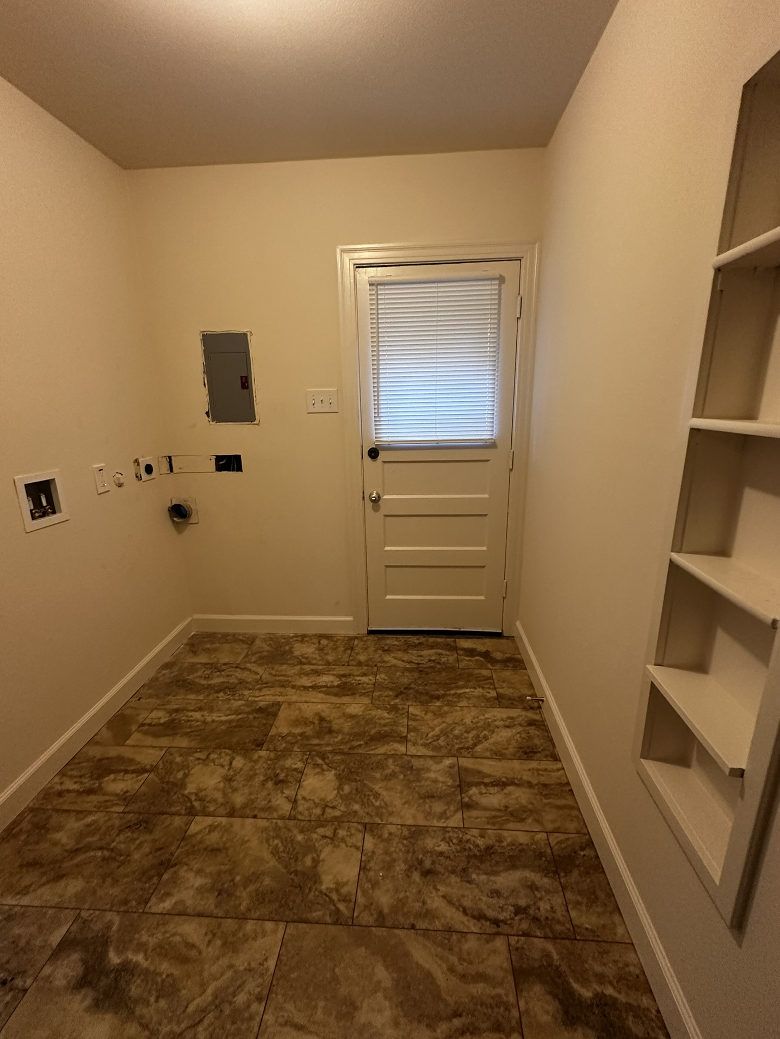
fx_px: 451
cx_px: 394
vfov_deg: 98.2
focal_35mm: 15
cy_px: 520
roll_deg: +1.2
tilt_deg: -12.5
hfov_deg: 81.8
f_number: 2.2
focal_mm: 2.22
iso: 320
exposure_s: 1/60
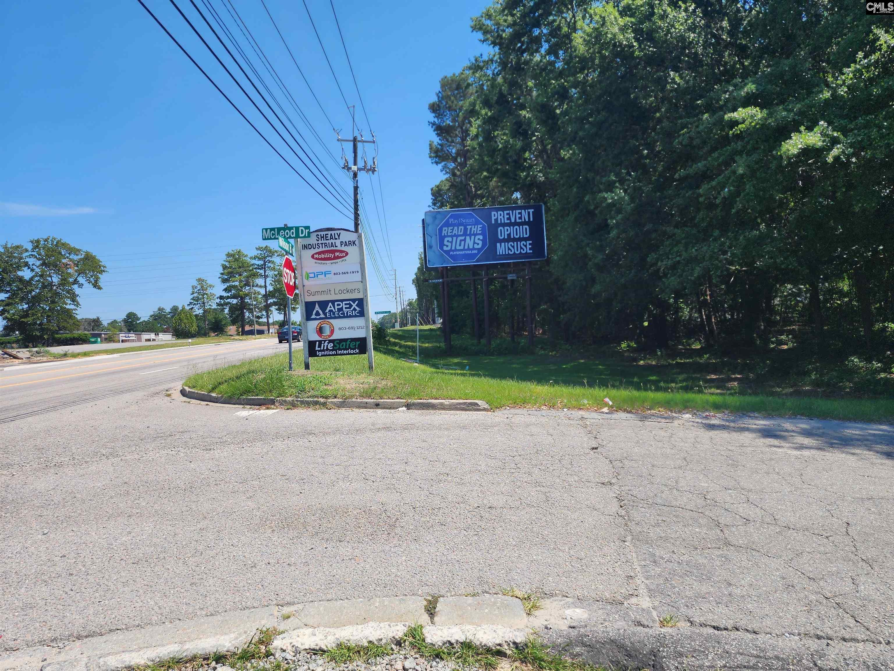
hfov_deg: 73.9
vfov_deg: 58.9
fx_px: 594
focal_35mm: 23
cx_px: 447
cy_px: 336
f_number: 1.8
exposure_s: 1/832
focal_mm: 6.4
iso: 12
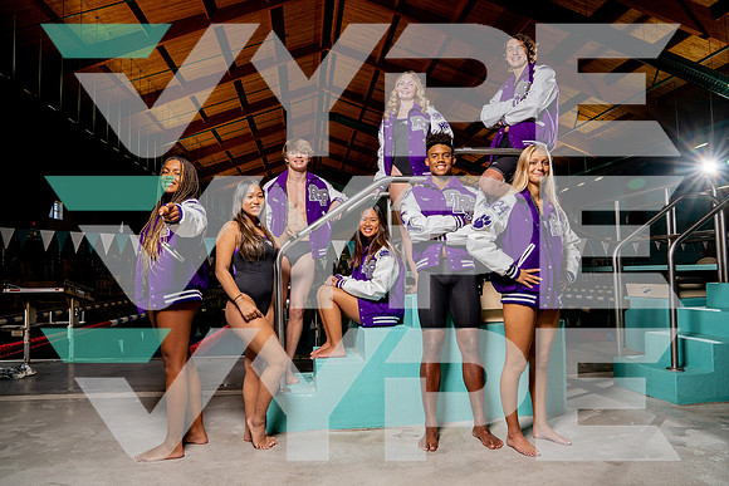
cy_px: 243
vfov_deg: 53.2
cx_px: 364
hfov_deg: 73.7
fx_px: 486
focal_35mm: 24
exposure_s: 1/250
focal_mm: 24
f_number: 8
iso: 320
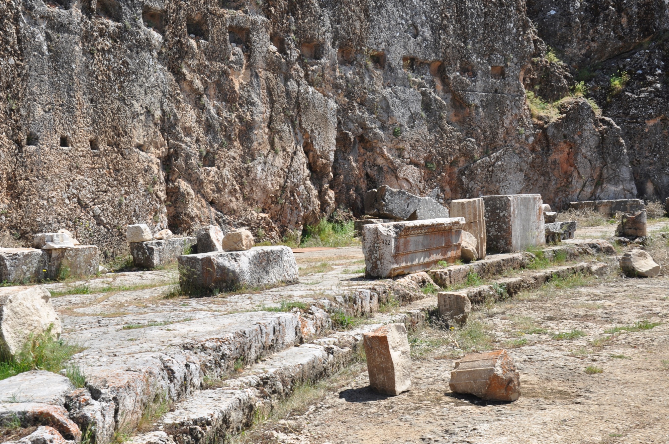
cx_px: 334
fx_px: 891
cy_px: 222
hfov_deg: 41.2
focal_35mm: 48
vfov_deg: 28.0
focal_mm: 32
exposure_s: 1/80
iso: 200
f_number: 9
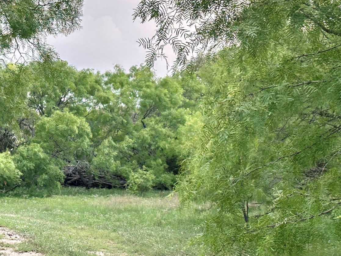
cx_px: 88
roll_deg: -2.5
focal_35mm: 88
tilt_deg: -1.2
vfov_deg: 16.8
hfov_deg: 22.1
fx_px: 867
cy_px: 136
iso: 64
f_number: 1.78
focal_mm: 6.86
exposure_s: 1/324
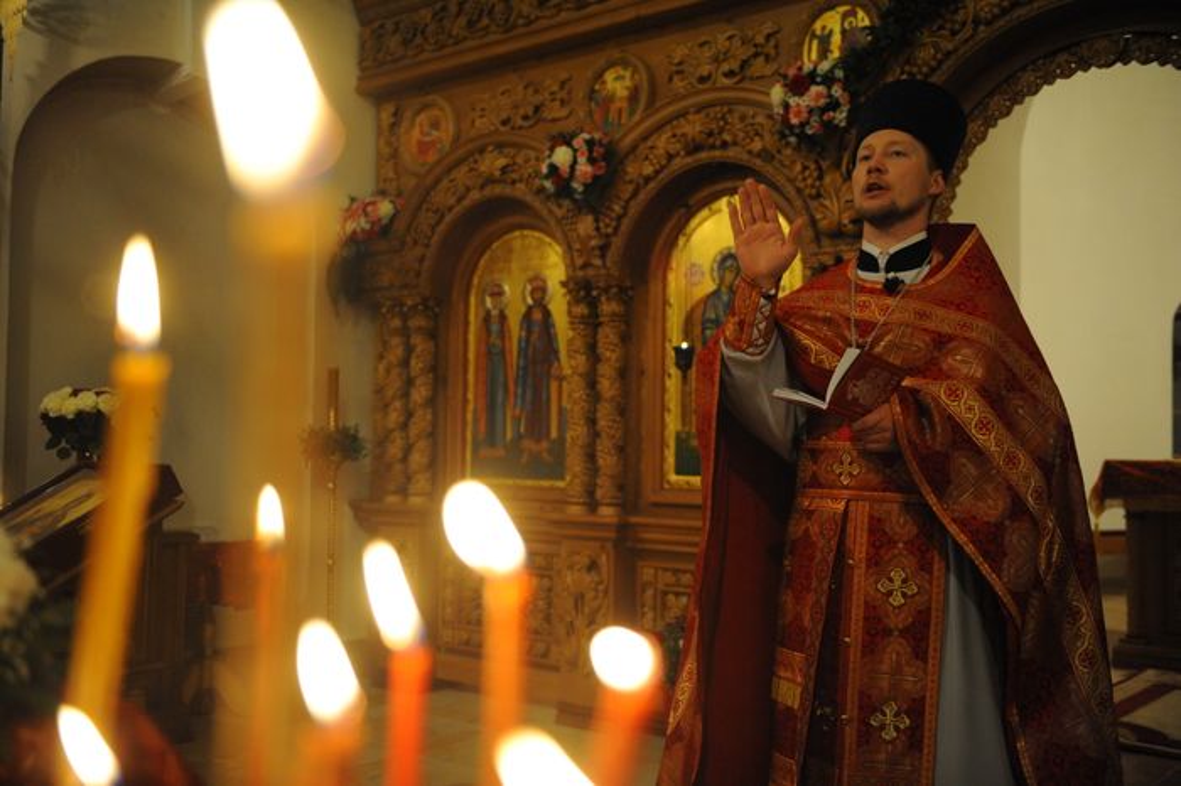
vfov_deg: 35.0
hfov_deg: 50.7
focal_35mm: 38
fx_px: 1246
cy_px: 393
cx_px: 590
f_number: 2.8
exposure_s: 1/320
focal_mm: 38
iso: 3200
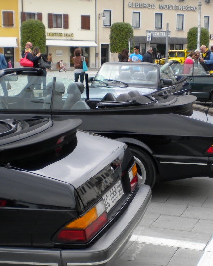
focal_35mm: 65
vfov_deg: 29.1
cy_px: 153
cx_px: 141
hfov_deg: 23.4
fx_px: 512
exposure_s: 1/247
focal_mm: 6.3
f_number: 4.6
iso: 80
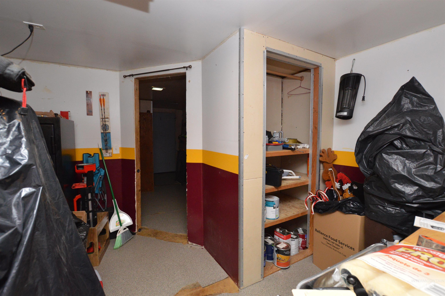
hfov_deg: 100.4
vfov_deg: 77.2
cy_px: 148
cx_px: 222
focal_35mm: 15
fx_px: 185
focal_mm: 10
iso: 1600
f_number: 8
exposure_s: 1/200
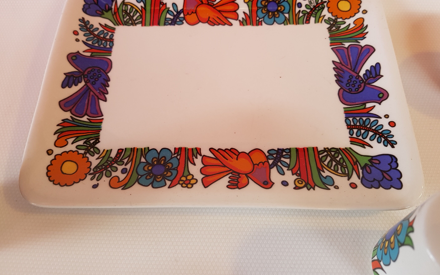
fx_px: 336
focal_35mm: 28
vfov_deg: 44.4
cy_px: 115
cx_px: 220
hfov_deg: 66.5
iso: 100
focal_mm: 4.2
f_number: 1.7
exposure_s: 1/50
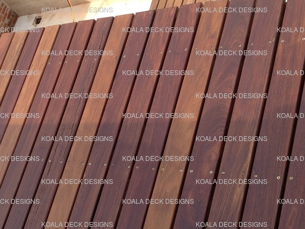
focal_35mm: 63
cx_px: 83
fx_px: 555
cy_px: 142
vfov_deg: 23.2
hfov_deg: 30.3
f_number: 2.4
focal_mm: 4.28
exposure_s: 1/836
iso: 50
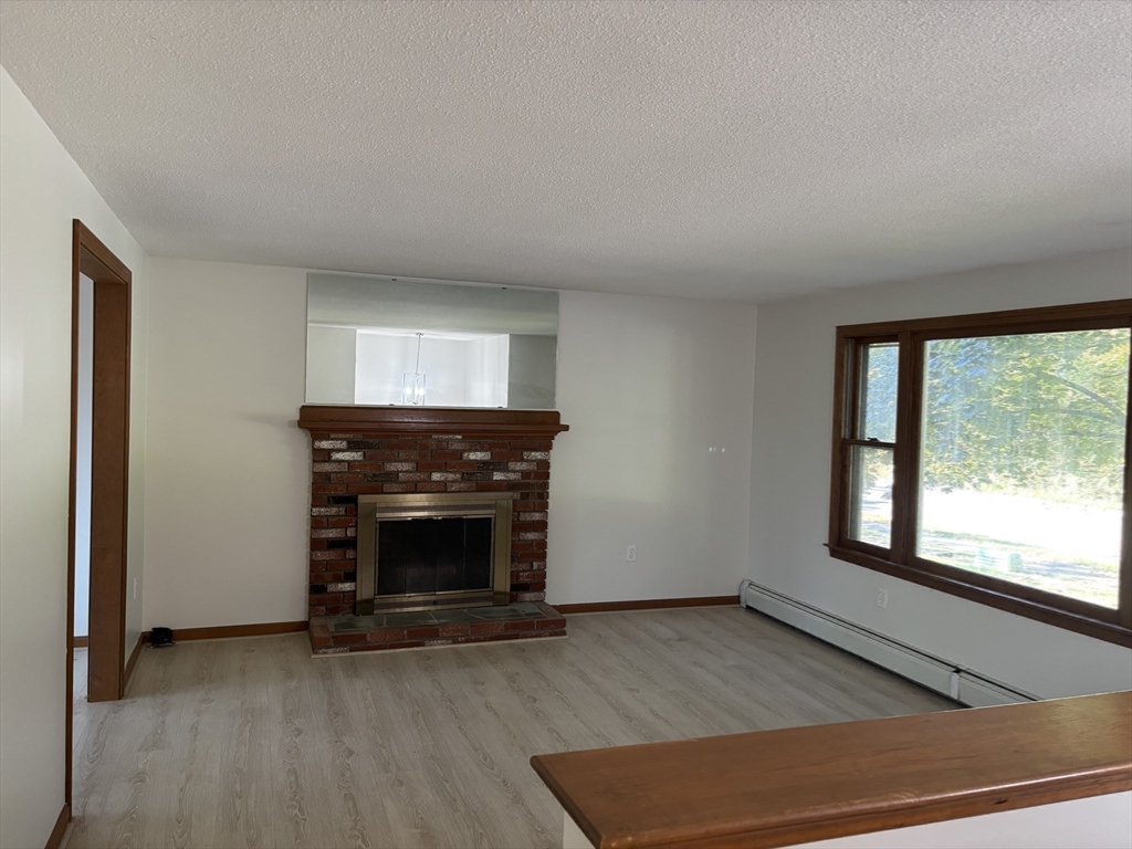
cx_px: 566
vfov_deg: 53.1
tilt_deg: -1.8
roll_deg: -2.5
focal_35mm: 26
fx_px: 850
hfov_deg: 67.3
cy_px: 424
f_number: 1.6
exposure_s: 1/60
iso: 250
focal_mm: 5.96
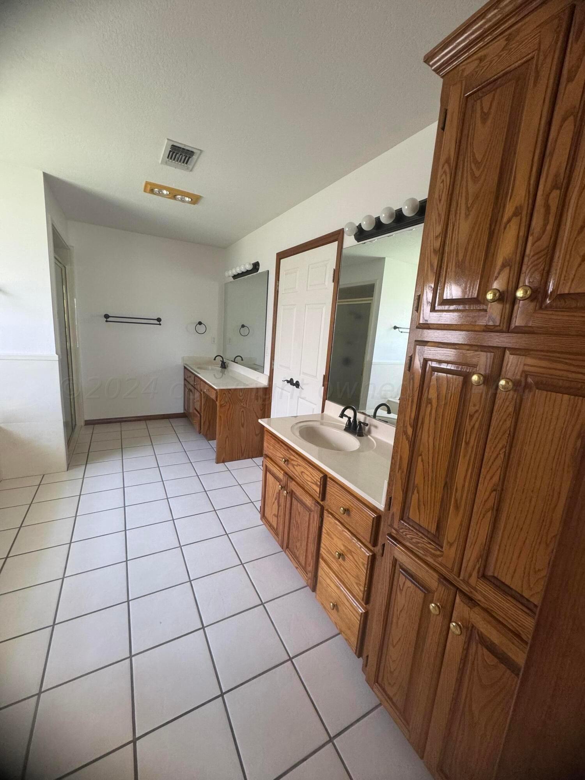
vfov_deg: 102.1
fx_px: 315
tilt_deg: -11.5
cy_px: 390
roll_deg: -4.0
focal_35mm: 14
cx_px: 292
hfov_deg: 85.7
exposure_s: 1/60
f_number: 2.2
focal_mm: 2.22
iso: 200
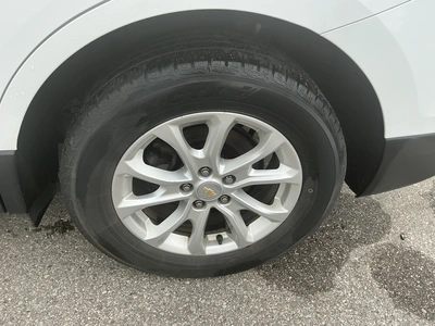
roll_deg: -4.5
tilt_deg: -39.3
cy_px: 163
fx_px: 352
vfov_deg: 49.7
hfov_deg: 63.4
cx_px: 218
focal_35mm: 28
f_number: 1.8
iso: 64
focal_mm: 3
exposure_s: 1/103
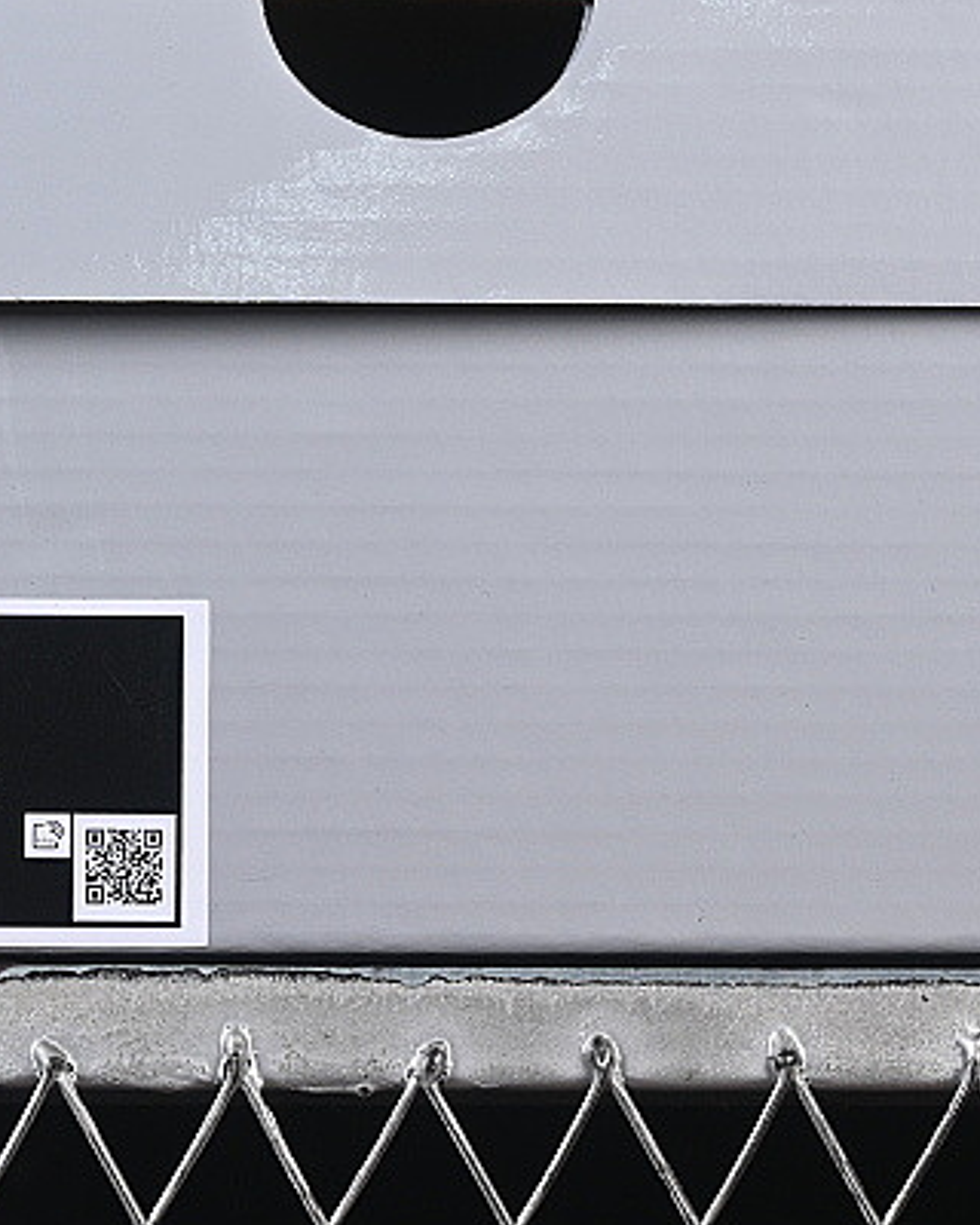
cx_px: 386
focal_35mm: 190
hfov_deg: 8.1
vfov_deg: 10.1
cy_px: 279
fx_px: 6889
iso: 160
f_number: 8
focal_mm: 50
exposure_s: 1/80
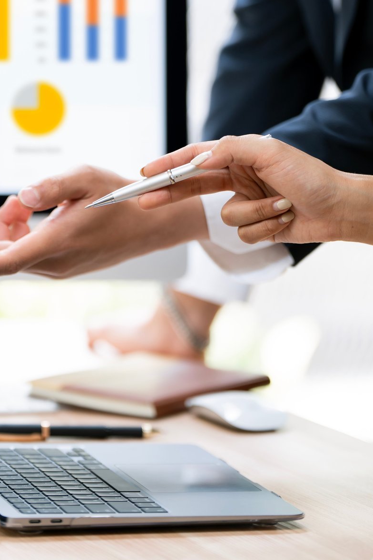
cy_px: 152
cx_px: 111
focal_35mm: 205
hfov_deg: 6.7
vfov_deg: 10.0
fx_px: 3188
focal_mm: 134
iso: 250
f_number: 2.8
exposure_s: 1/125
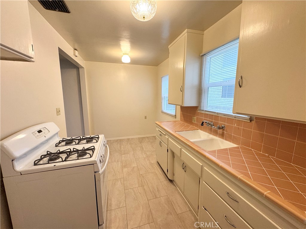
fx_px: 124
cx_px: 153
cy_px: 114
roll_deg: +0.0
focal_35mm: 14
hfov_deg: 102.1
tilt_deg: -8.5
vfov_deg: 85.7
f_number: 2.2
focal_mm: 2.22
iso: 125
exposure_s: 1/120
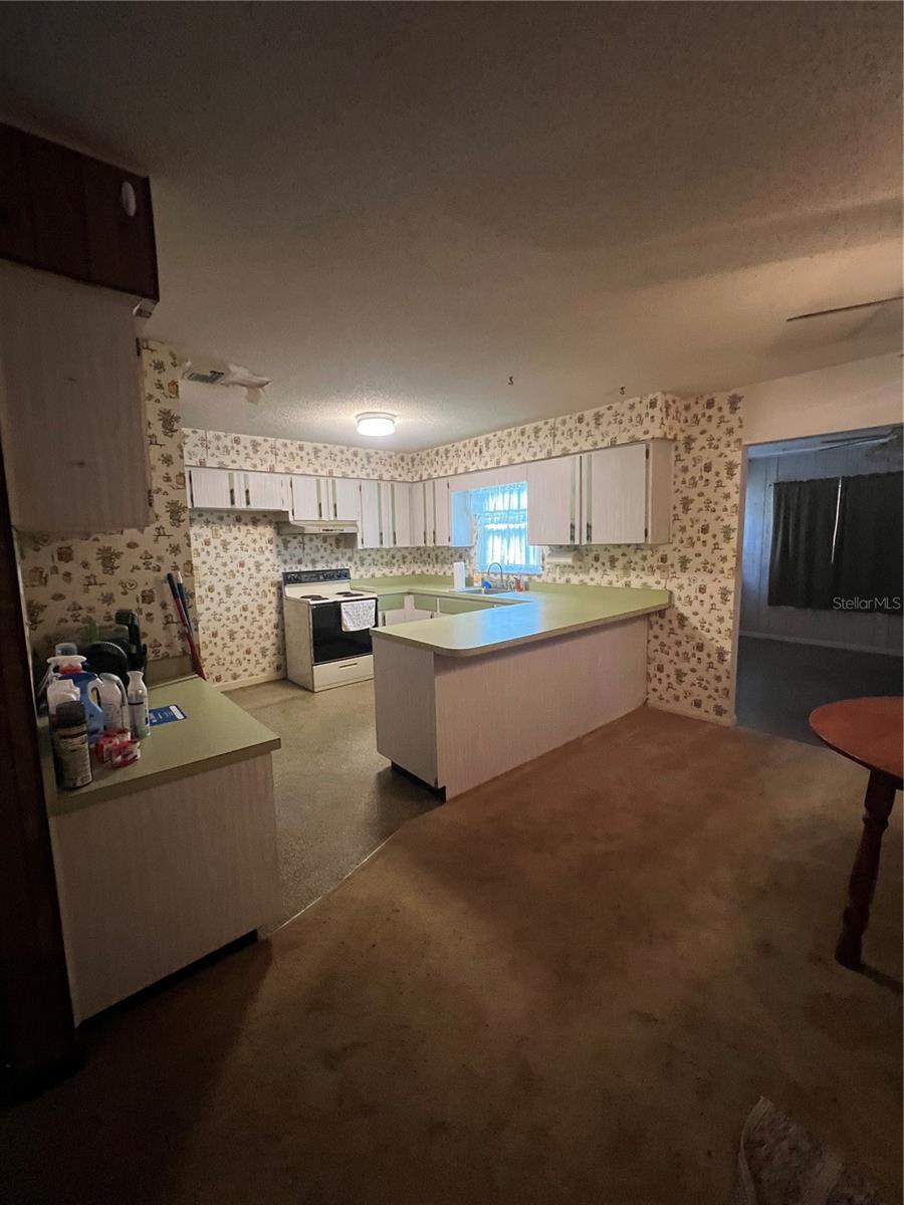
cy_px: 602
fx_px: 453
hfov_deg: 89.9
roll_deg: +2.2
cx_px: 452
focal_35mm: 13
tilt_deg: -3.4
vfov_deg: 106.2
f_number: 1.8
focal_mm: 1.57
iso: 500
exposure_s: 1/60
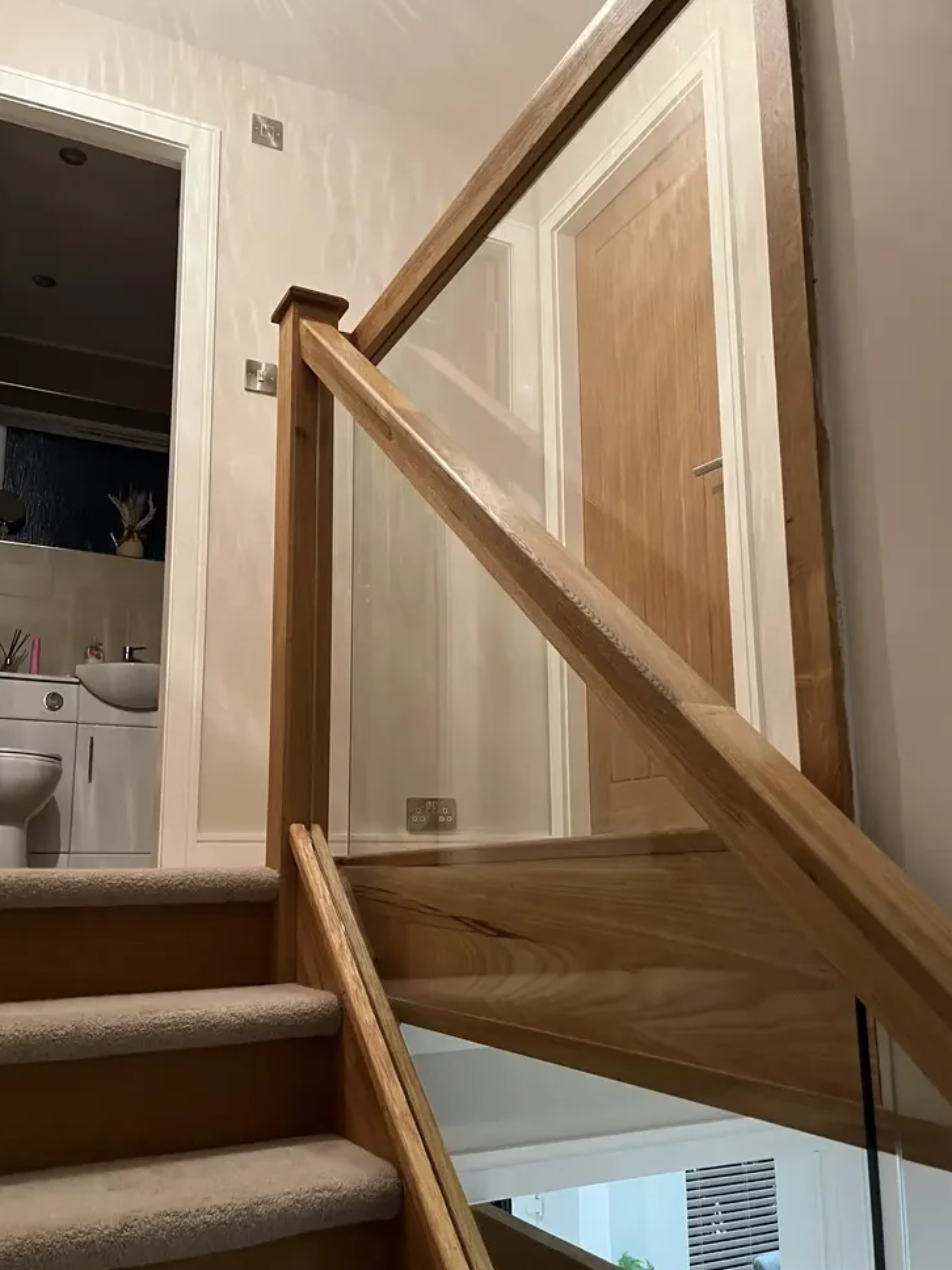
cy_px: 668
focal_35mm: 29
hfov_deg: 48.2
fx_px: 1063
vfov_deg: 61.6
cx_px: 476
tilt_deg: +12.5
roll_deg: +1.3
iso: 400
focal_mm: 5.1
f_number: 1.6
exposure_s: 1/50
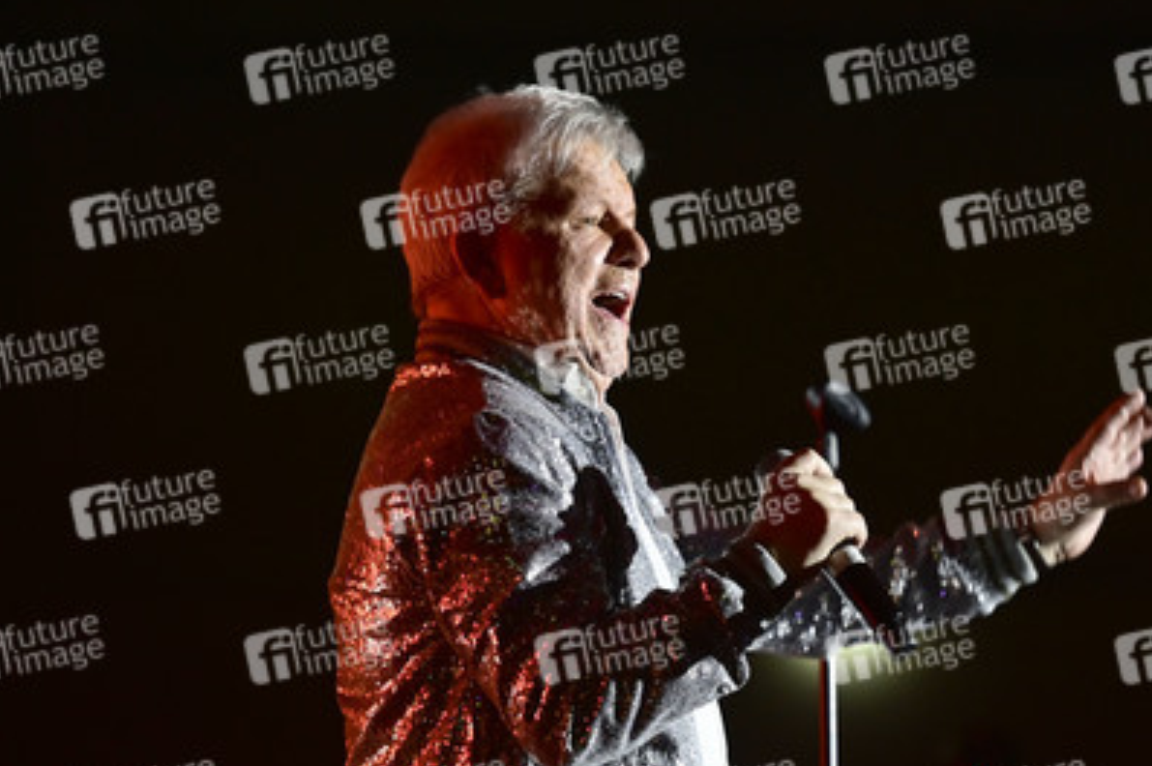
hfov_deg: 12.9
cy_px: 432
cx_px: 649
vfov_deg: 8.6
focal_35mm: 159
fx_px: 5084
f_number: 2.8
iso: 1600
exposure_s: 1/250
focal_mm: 140
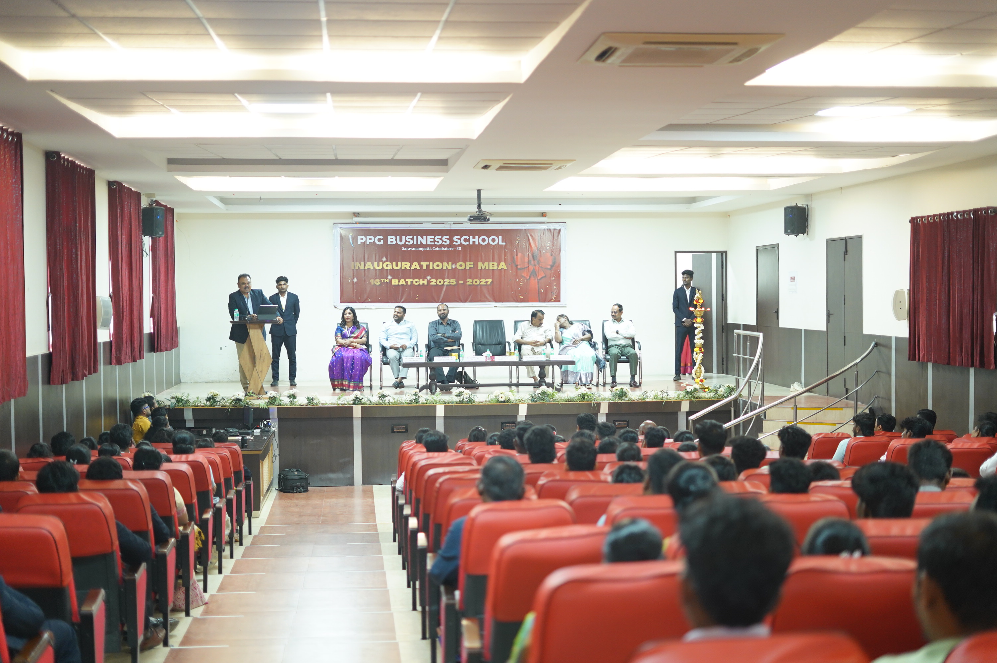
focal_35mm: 50
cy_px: 332
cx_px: 498
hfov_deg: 39.6
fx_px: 1383
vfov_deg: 26.9
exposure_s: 1/100
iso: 1250
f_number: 1.8
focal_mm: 50
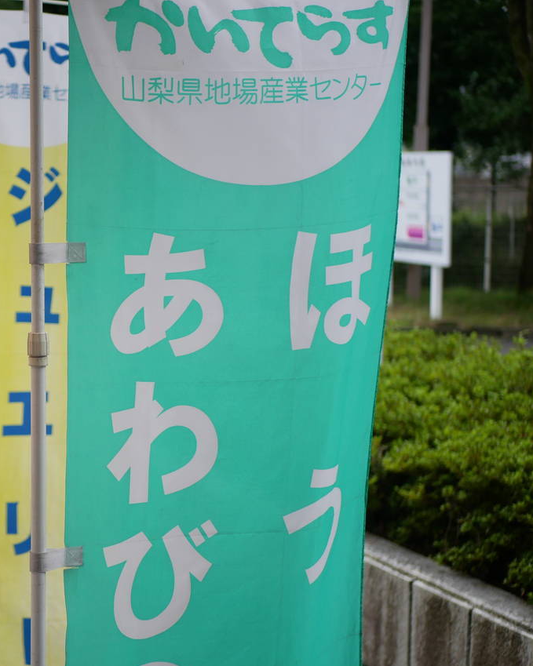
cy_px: 353
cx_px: 64
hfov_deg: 21.7
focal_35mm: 69
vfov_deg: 27.5
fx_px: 1361
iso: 200
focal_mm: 25
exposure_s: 1/1300
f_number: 1.7
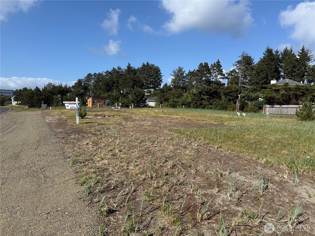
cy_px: 118
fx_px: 218
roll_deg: -2.1
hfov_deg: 71.6
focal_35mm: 24
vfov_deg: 56.8
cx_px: 158
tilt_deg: -4.4
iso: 80
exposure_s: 1/5319
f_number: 1.78
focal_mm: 6.76
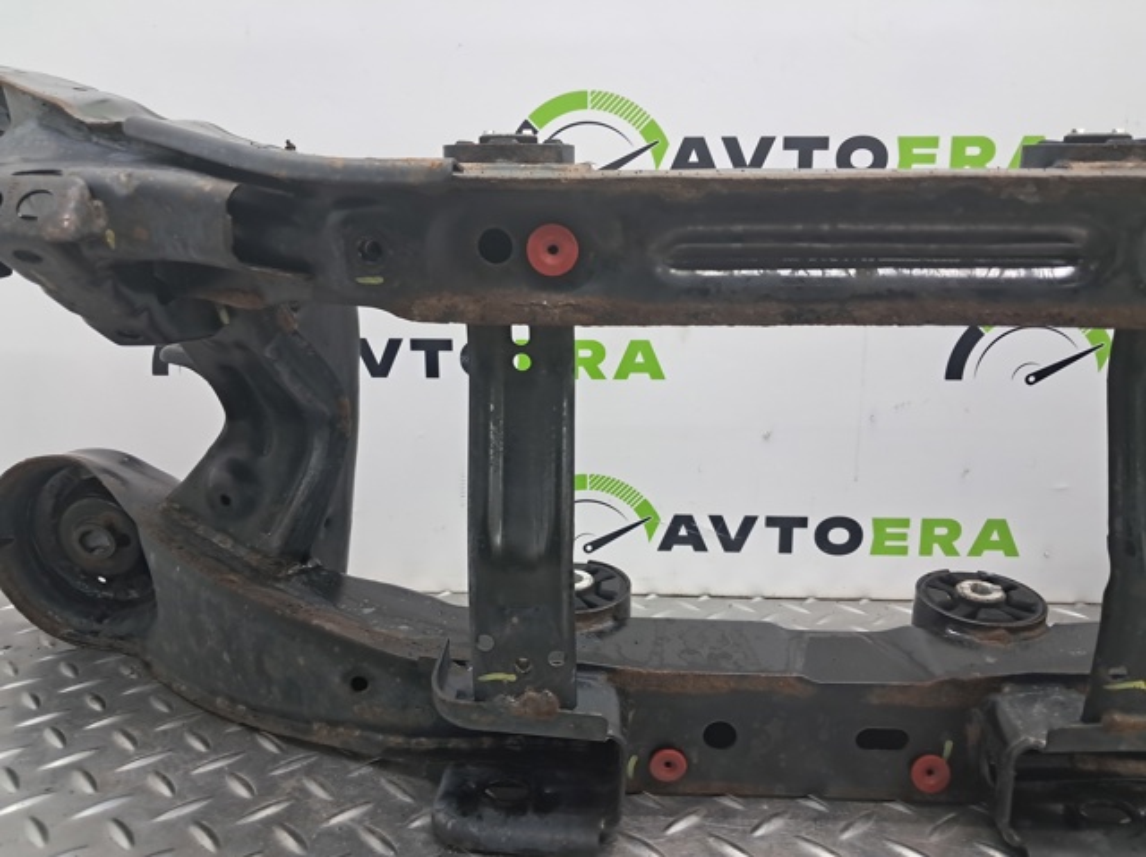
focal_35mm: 27
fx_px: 893
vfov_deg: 51.3
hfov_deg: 65.4
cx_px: 573
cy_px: 428
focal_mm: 4
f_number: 1.8
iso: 160
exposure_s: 1/50
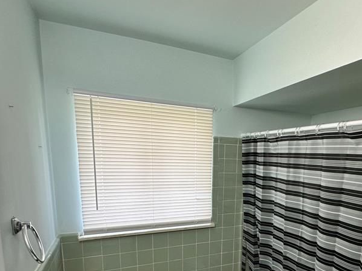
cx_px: 223
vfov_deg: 54.4
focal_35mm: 24
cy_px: 200
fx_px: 251
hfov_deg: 70.6
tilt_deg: -10.4
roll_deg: -2.0
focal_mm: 2.22
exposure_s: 1/99
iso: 80
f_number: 2.2
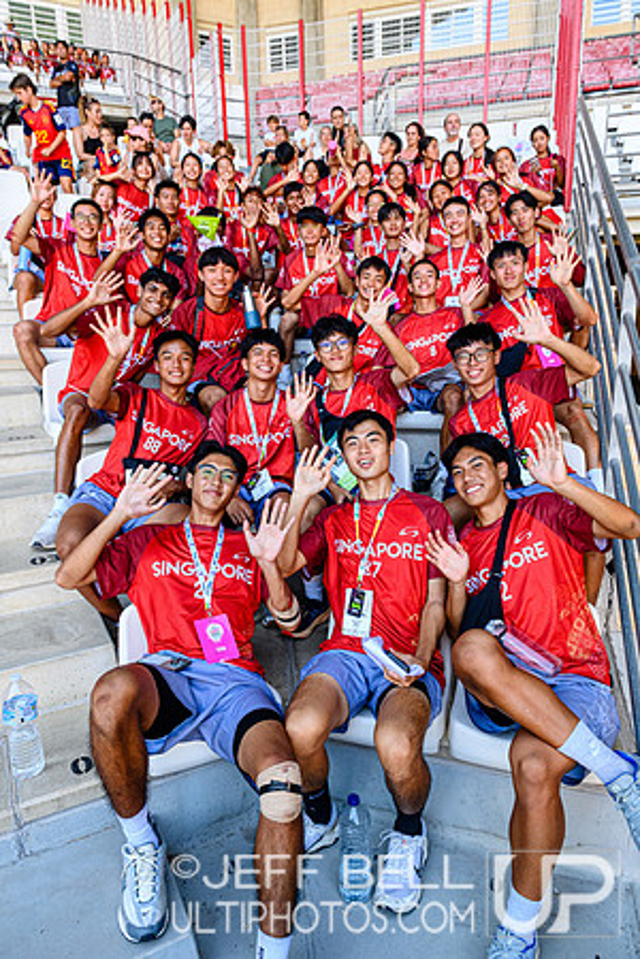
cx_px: 320
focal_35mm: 24
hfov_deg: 53.1
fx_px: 640
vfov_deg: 73.7
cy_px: 480
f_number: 5.6
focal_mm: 24
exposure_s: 1/800
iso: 4500
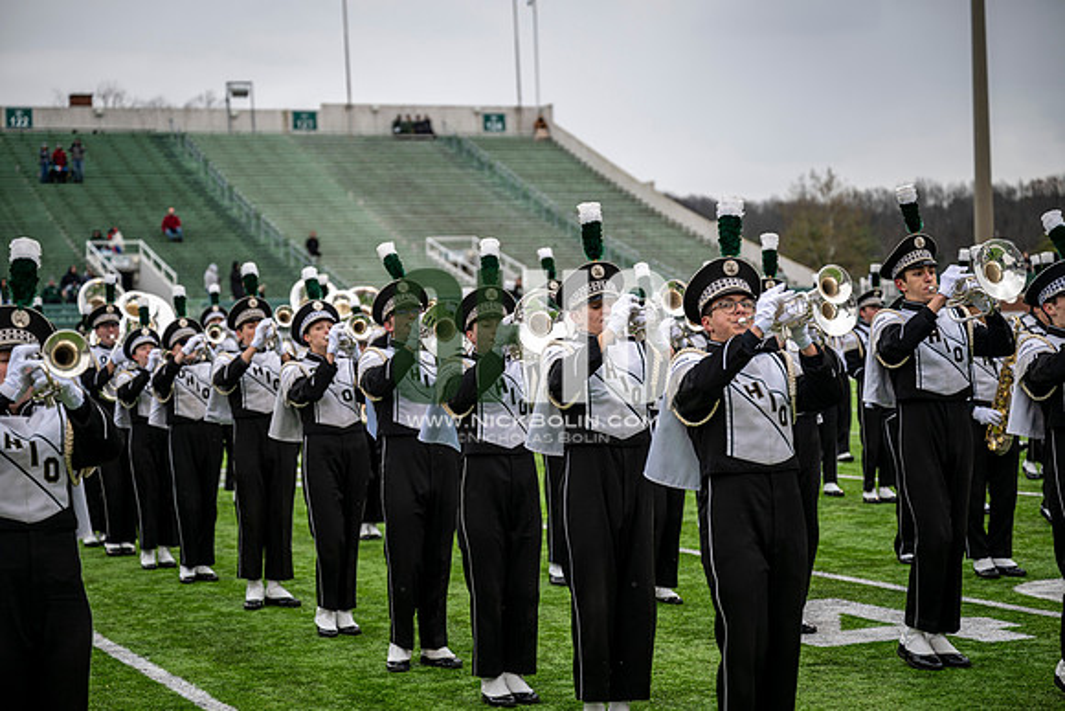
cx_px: 532
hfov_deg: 28.8
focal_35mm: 70
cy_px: 356
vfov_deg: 19.5
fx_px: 2071
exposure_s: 1/500
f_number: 2.8
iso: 100
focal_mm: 70
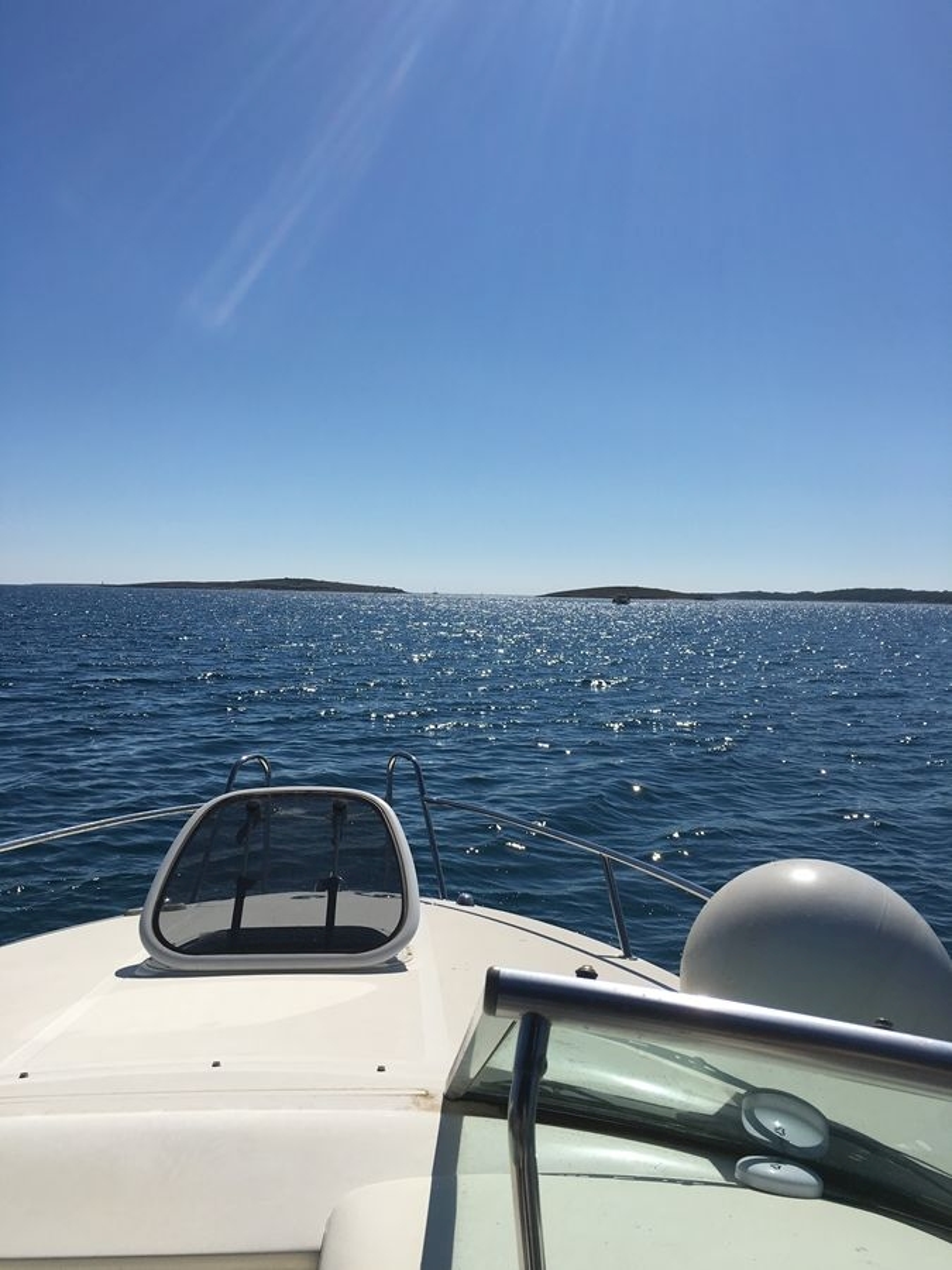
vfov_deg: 61.7
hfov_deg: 48.2
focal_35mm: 29
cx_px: 476
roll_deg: -1.4
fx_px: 1063
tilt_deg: -1.6
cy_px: 635
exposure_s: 1/5128
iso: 25
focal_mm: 4.15
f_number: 2.2
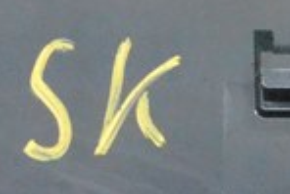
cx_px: 235
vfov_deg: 2.9
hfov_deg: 4.3
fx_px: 3854
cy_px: 463
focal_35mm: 478
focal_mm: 46
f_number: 9
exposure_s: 1/160
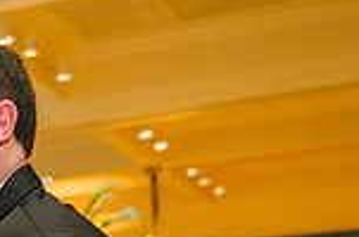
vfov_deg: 10.5
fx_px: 1224
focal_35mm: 123
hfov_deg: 15.8
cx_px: -112
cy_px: 417
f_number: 2.8
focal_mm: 32
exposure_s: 1/60
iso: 1250
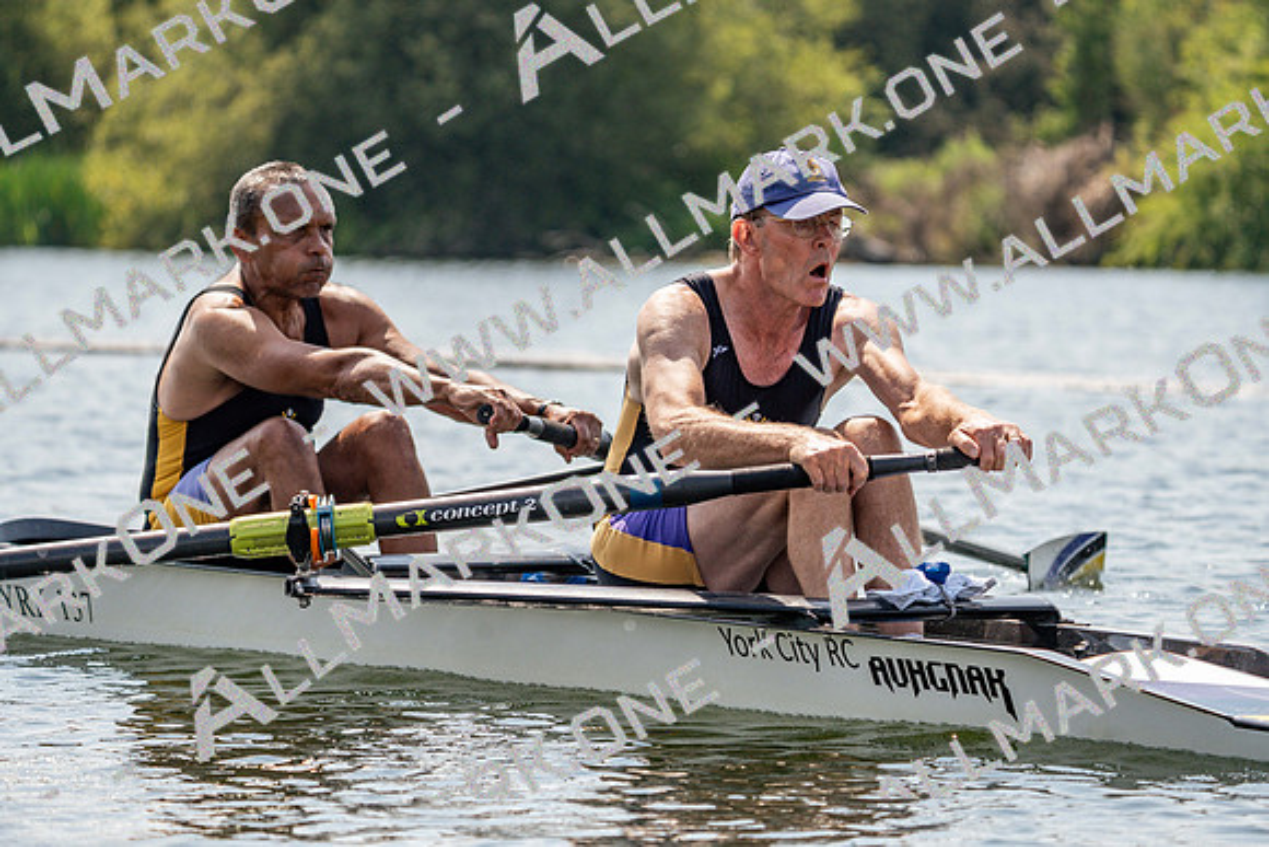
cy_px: 424
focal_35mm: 200
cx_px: 634
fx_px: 7051
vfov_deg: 6.9
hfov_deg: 10.3
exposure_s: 1/1600
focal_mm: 200
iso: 200
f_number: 5.6
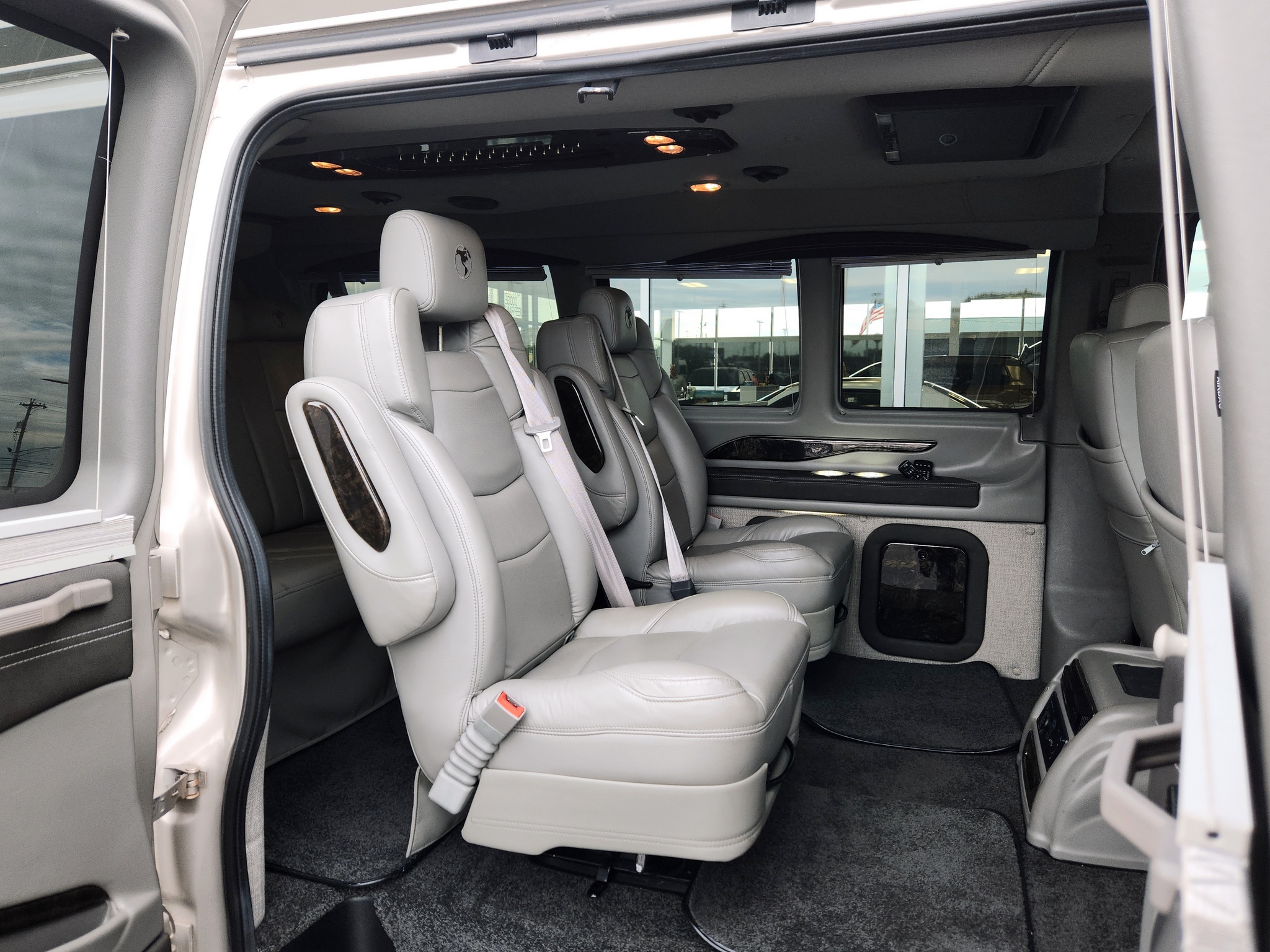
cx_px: 635
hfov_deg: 69.4
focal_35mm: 25
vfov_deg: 54.9
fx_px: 917
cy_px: 476
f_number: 1.8
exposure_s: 1/59
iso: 86
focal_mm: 5.9
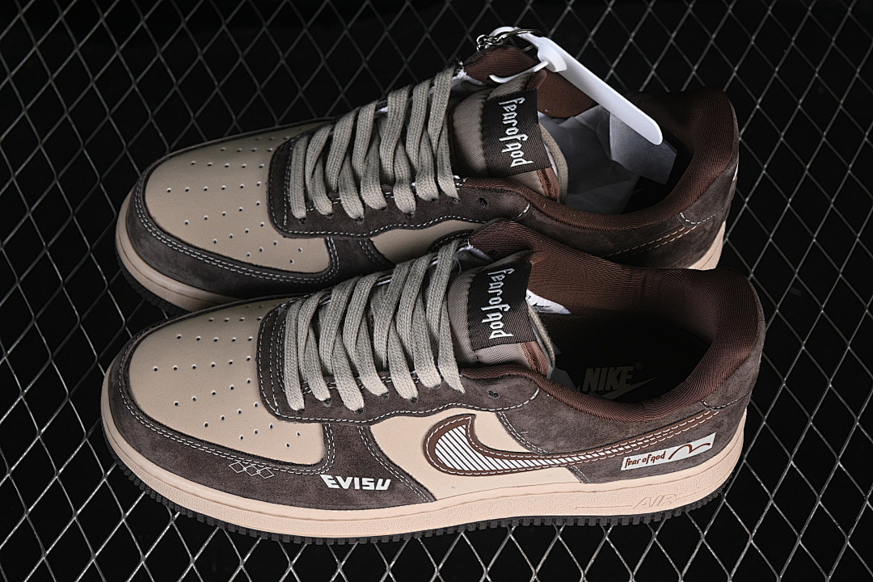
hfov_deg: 27.0
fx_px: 1819
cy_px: 291
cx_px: 436
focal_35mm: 75
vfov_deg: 18.2
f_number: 6.3
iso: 160
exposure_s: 1/80
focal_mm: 50
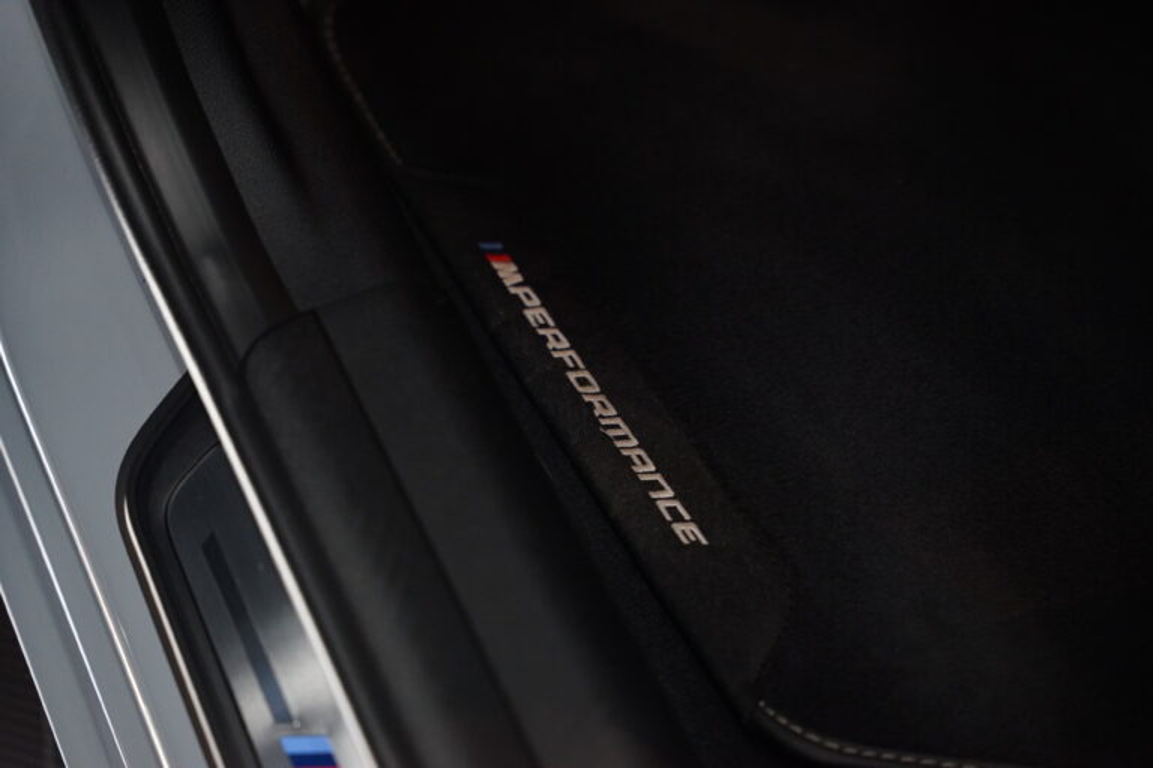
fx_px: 2242
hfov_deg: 28.8
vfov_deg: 19.5
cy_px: 384
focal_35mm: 70
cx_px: 576
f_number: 2.8
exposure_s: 1/80
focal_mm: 70
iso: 1600
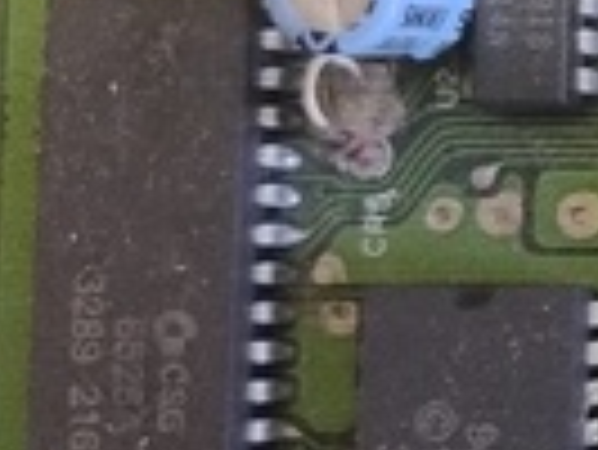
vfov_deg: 10.3
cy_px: 135
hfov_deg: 10.7
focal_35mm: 144
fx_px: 2490
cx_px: 1643
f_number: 1.8
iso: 459
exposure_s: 1/50
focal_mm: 5.56
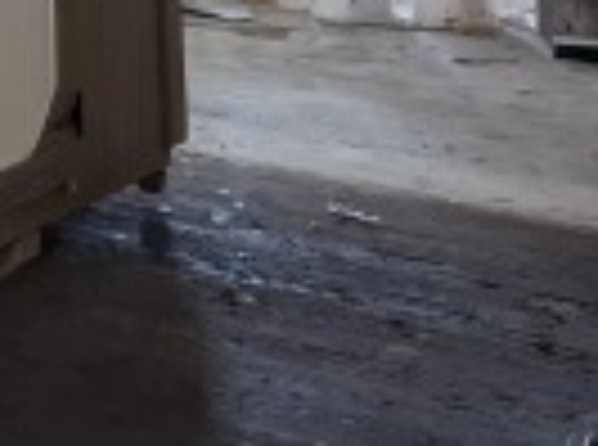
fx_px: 1912
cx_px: -764
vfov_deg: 12.2
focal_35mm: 111
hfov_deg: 13.7
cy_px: -356
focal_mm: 5.54
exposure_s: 1/60
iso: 320
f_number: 1.8
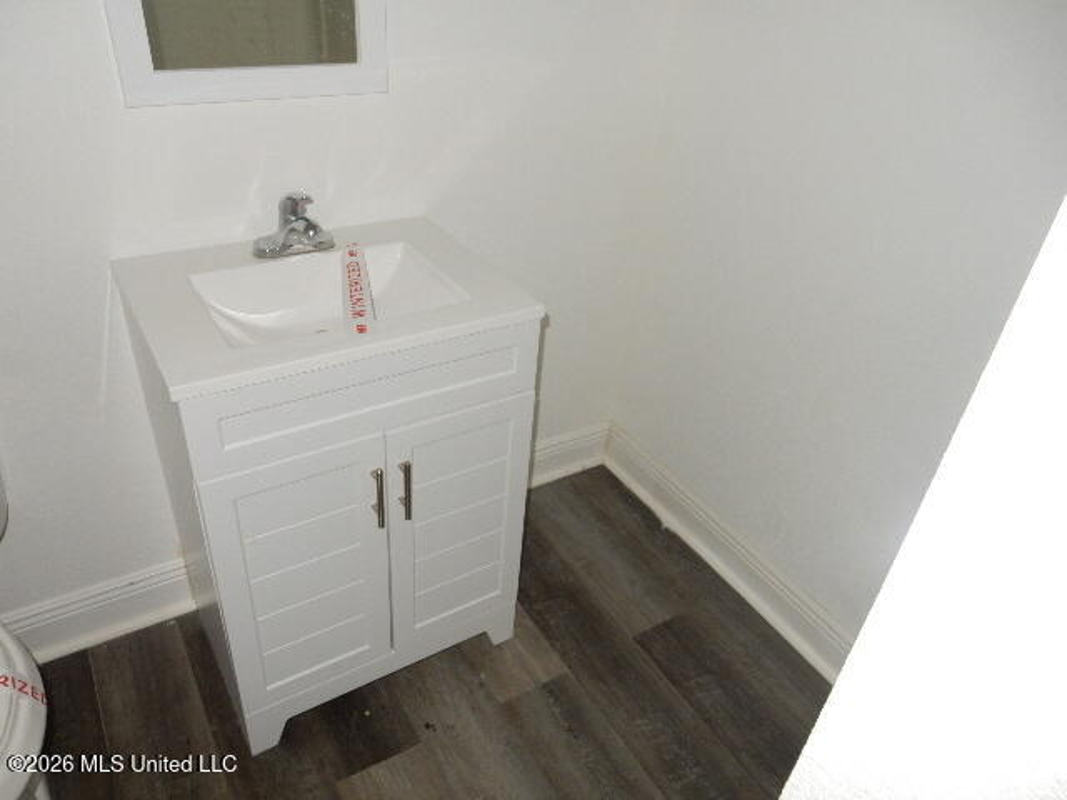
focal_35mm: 25
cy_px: 400
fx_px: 771
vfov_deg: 54.9
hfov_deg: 69.4
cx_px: 534
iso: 200
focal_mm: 4.5
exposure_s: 1/30
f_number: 3.7
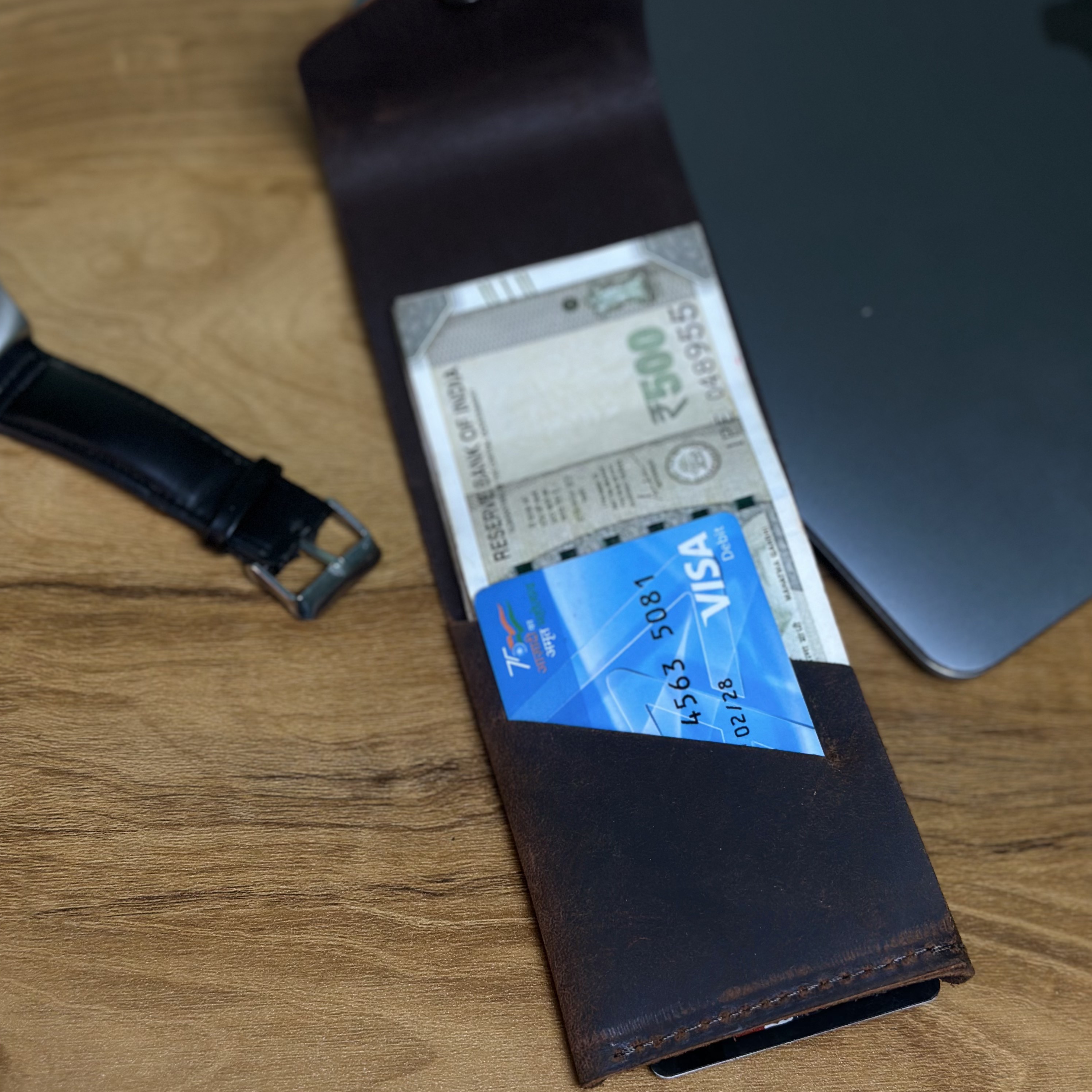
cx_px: 545
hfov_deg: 30.0
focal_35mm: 57
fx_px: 2034
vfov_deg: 30.0
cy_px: 527
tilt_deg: -55.8
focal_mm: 6.86
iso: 80
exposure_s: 1/100
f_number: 1.78
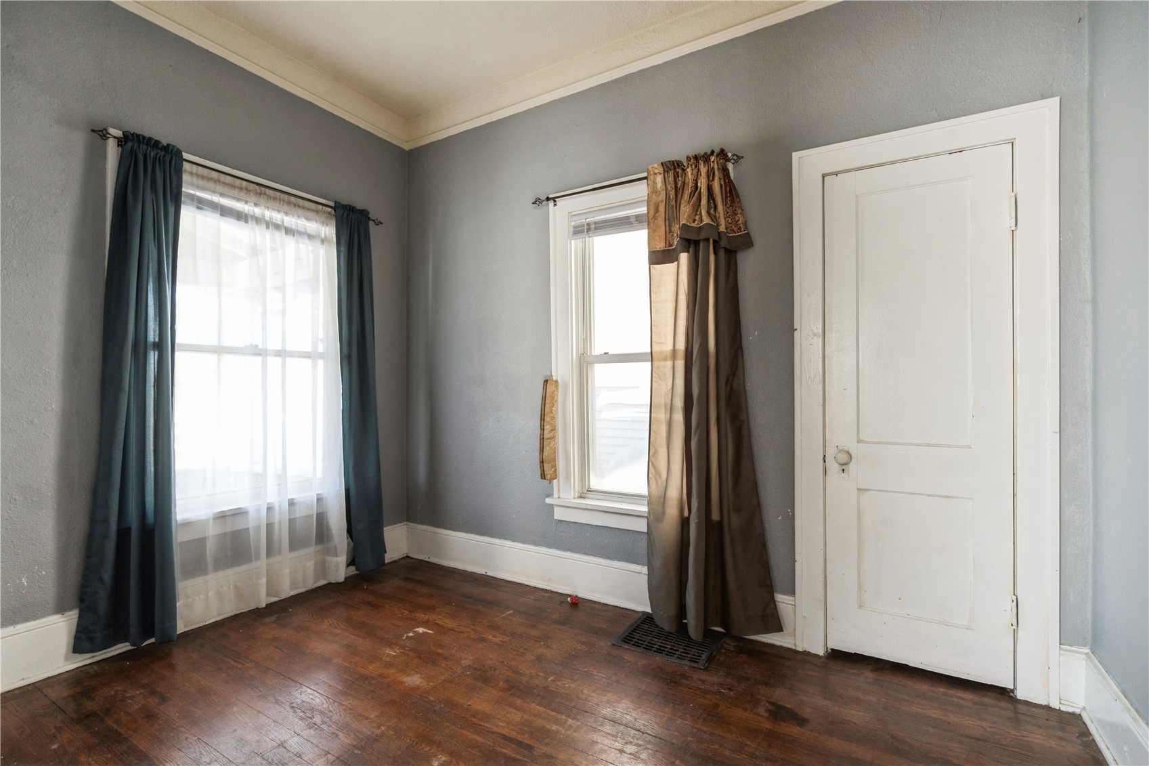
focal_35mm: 16
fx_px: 511
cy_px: 383
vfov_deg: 73.7
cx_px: 574
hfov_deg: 96.7
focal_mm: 16
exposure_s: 1/25
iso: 400
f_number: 8
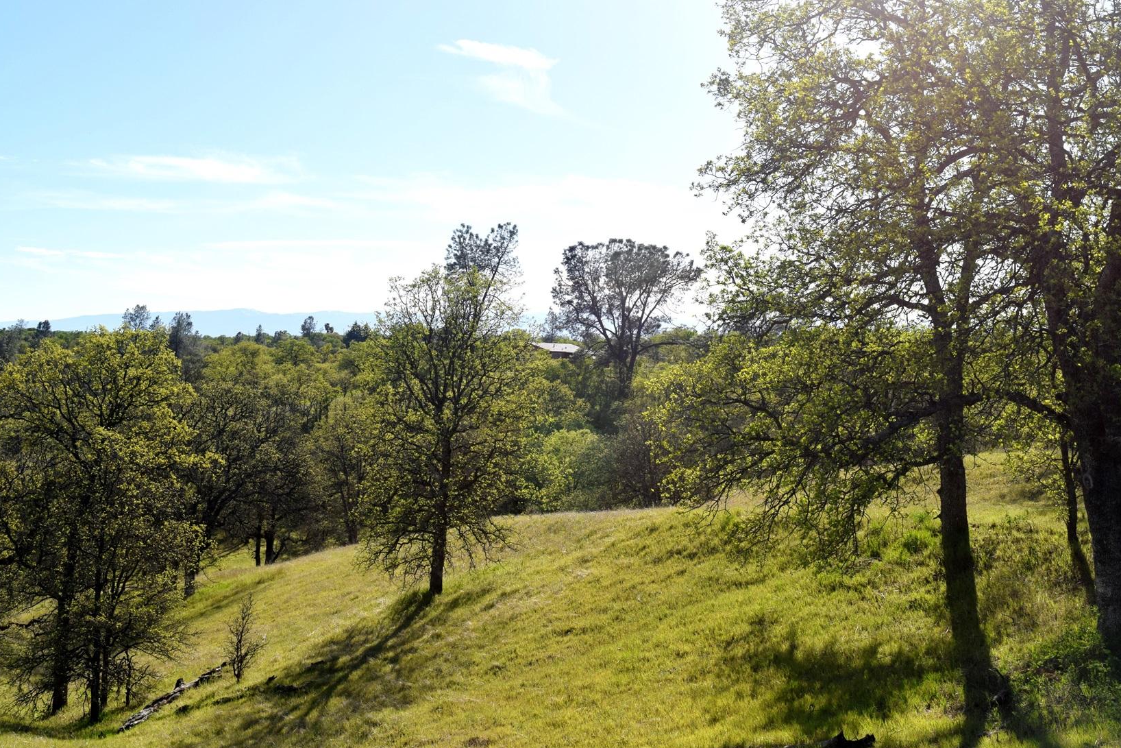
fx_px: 1387
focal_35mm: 45
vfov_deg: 30.2
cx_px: 598
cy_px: 367
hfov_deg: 44.0
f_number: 10
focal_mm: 27
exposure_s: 1/400
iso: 200
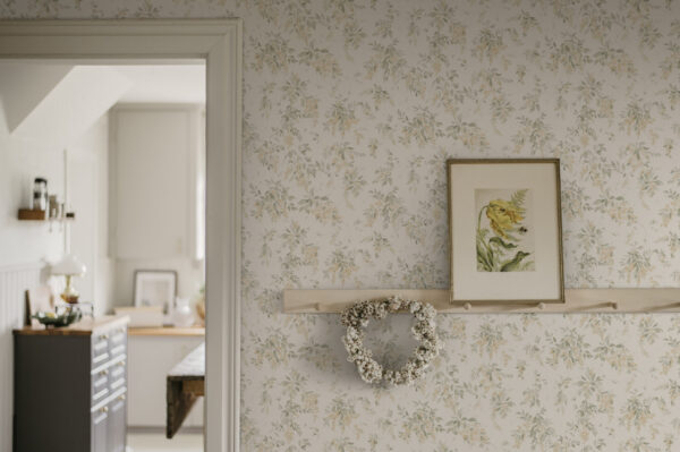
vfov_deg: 26.9
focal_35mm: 50
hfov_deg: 39.6
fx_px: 944
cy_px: 226
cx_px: 340
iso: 400
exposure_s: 1/100
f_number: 2.2
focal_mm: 50
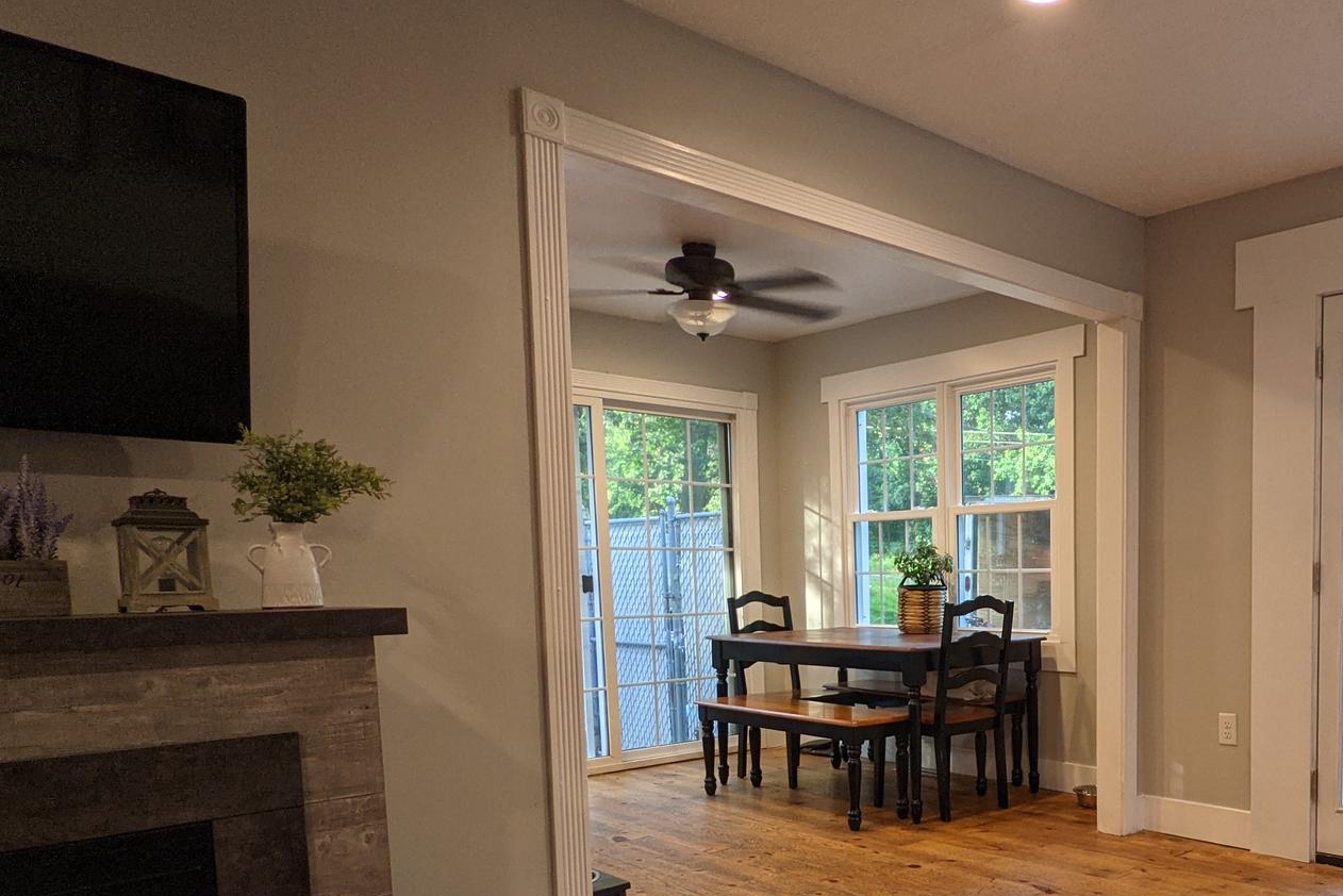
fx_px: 1007
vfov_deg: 46.4
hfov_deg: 63.1
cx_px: 1022
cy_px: 663
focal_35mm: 27
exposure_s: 1/40
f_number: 2.2
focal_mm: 2.22
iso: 74
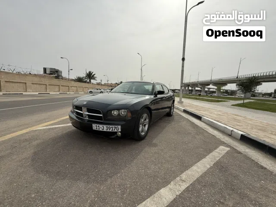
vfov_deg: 85.7
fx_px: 112
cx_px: 138
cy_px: 104
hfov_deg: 102.1
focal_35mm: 14
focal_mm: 2.22
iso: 50
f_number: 2.2
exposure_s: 1/3891
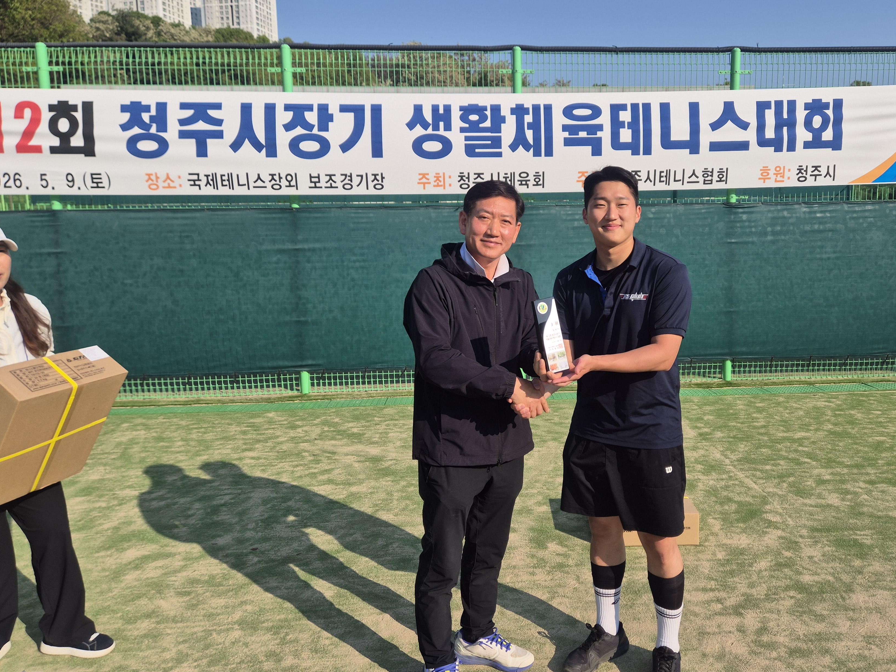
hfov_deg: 62.9
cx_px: 538
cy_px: 300
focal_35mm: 28
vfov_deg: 49.7
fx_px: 725
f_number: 1.8
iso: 25
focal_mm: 5.4
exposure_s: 1/2496
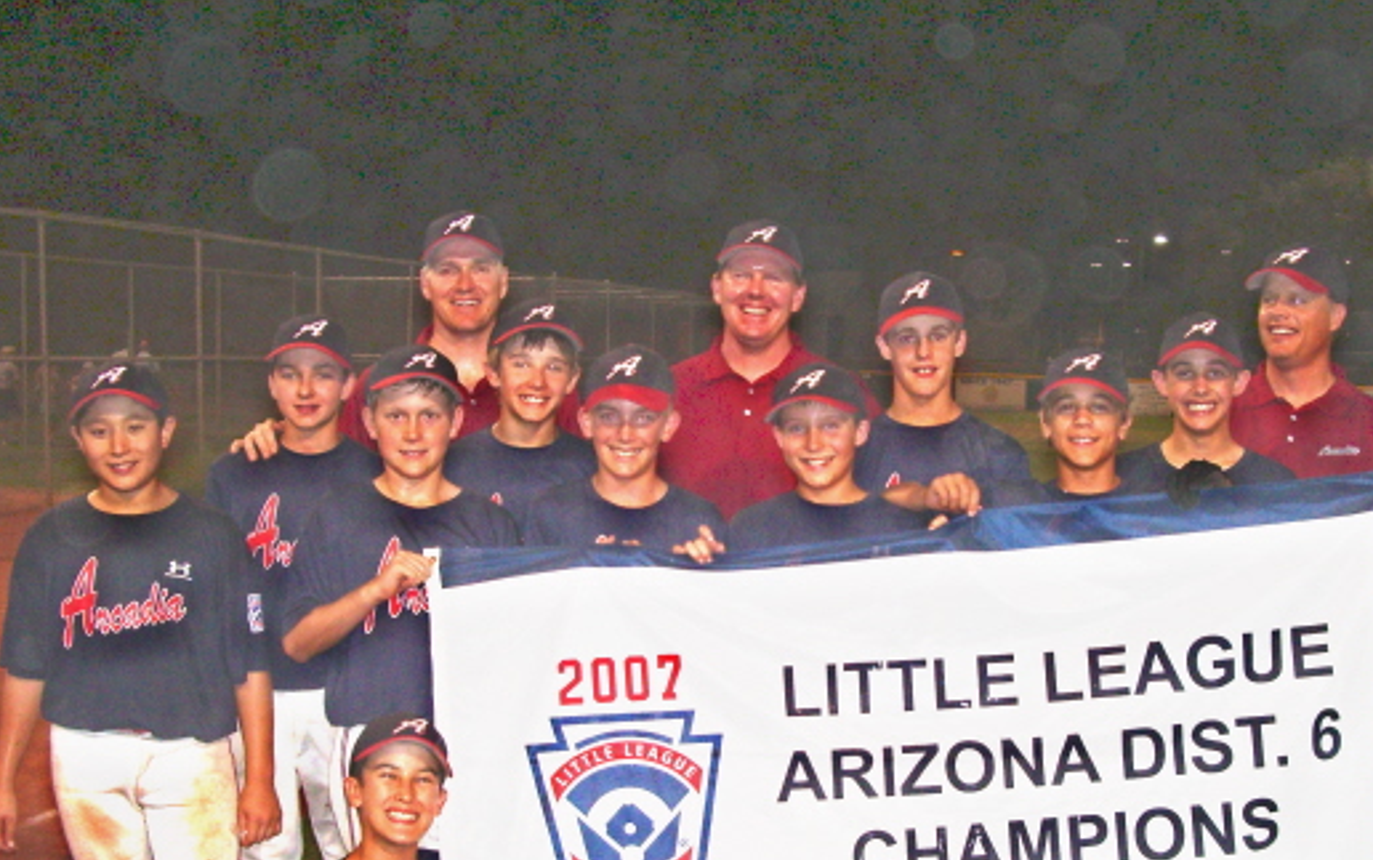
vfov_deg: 27.8
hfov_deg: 43.3
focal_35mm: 46
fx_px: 1722
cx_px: 806
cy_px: 607
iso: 200
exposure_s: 1/60
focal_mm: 5.8
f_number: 2.6
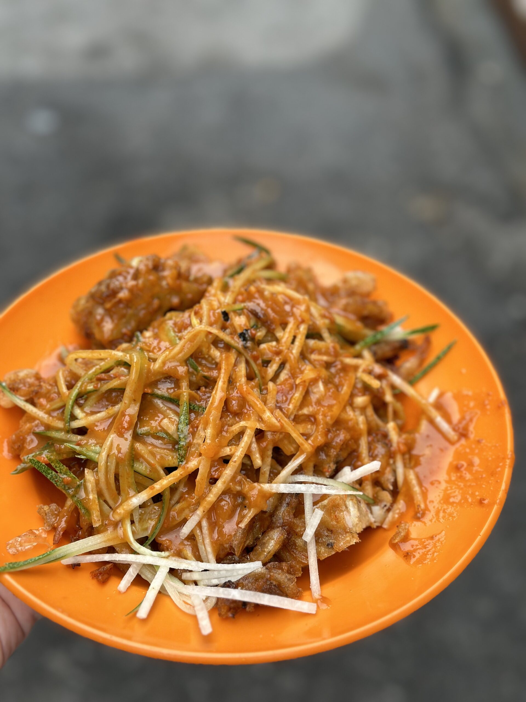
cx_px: 263
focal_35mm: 48
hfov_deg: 30.3
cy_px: 351
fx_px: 972
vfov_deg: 39.7
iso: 80
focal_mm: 6.86
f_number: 1.78
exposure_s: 1/850
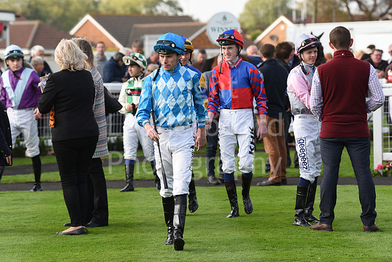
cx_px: 196
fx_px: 1960
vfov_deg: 7.6
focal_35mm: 180
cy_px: 131
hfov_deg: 11.4
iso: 640
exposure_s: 1/1000
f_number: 5.6
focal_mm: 180
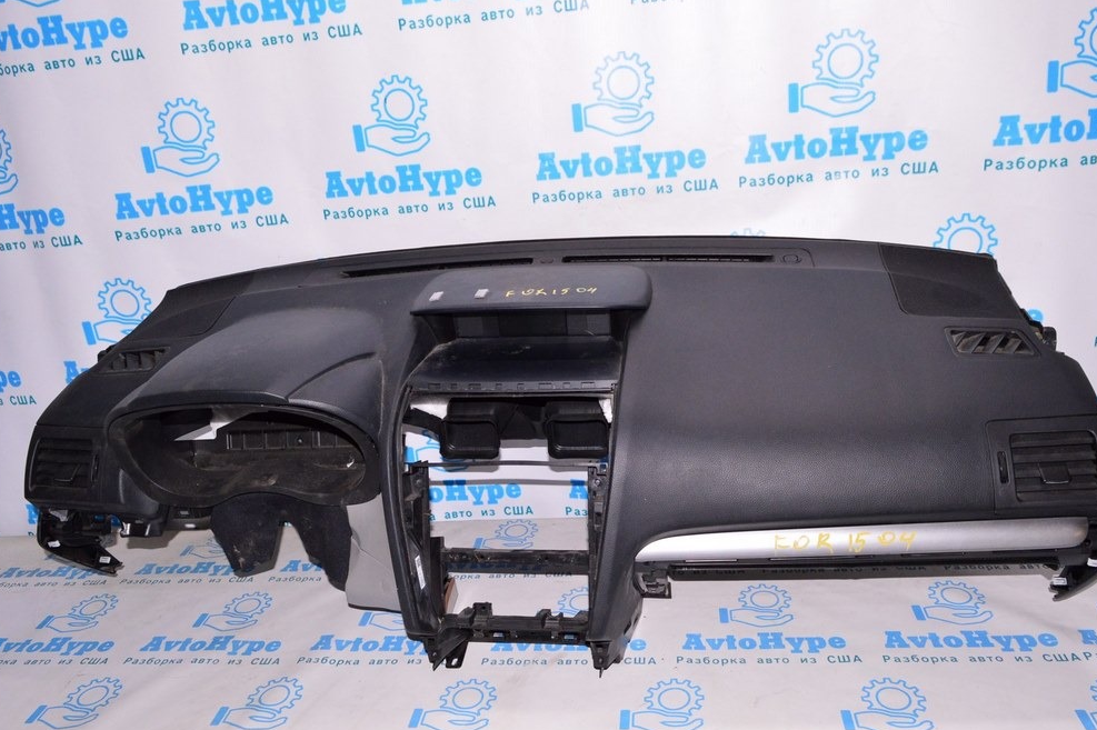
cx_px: 552
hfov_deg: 65.5
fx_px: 853
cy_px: 358
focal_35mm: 28
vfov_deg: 46.4
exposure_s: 1/200
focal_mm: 18
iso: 1600
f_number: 8
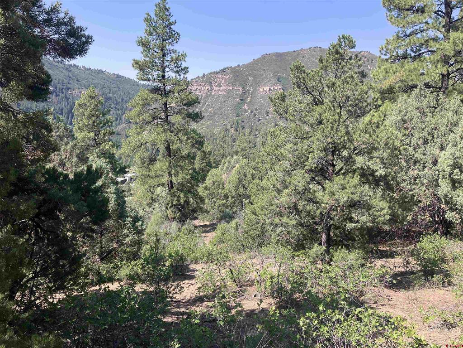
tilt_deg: -6.5
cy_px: 174
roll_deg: -1.1
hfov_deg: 63.4
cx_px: 232
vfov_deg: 49.7
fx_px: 375
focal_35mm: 28
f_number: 1.8
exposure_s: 1/852
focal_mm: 3.99
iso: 32
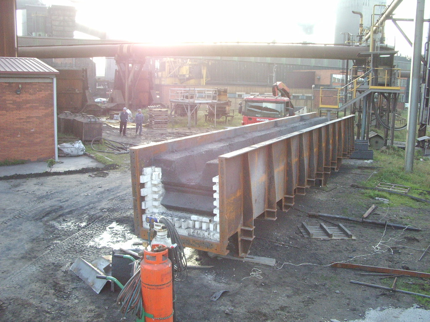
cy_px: 161
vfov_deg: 40.7
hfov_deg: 52.6
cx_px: 215
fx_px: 435
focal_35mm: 35
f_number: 4.3
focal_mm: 5.8
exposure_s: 1/200
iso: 400
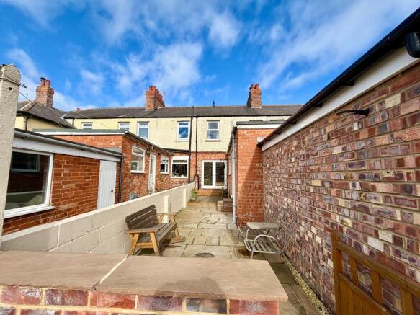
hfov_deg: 102.1
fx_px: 170
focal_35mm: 14
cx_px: 210
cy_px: 158
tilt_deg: +5.3
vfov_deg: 85.7
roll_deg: -0.5
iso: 32
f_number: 2.2
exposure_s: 1/770
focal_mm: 2.22
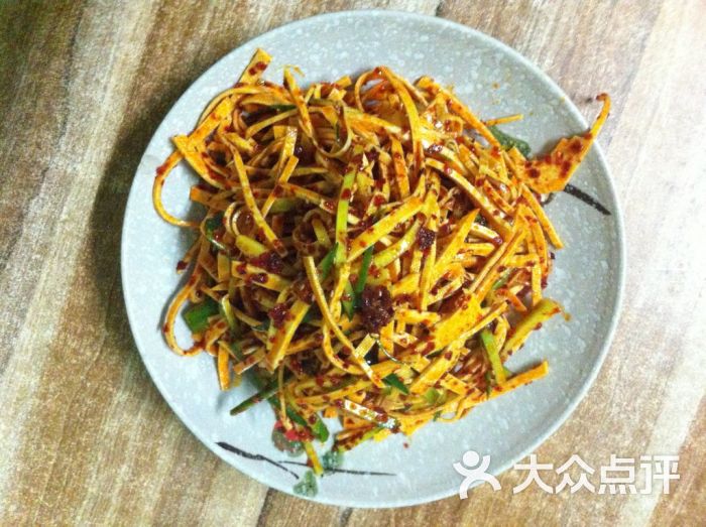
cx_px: 353
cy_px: 264
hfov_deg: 52.7
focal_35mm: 35
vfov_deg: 40.6
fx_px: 713
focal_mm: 3.85
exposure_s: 1/17
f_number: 2.8
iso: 800
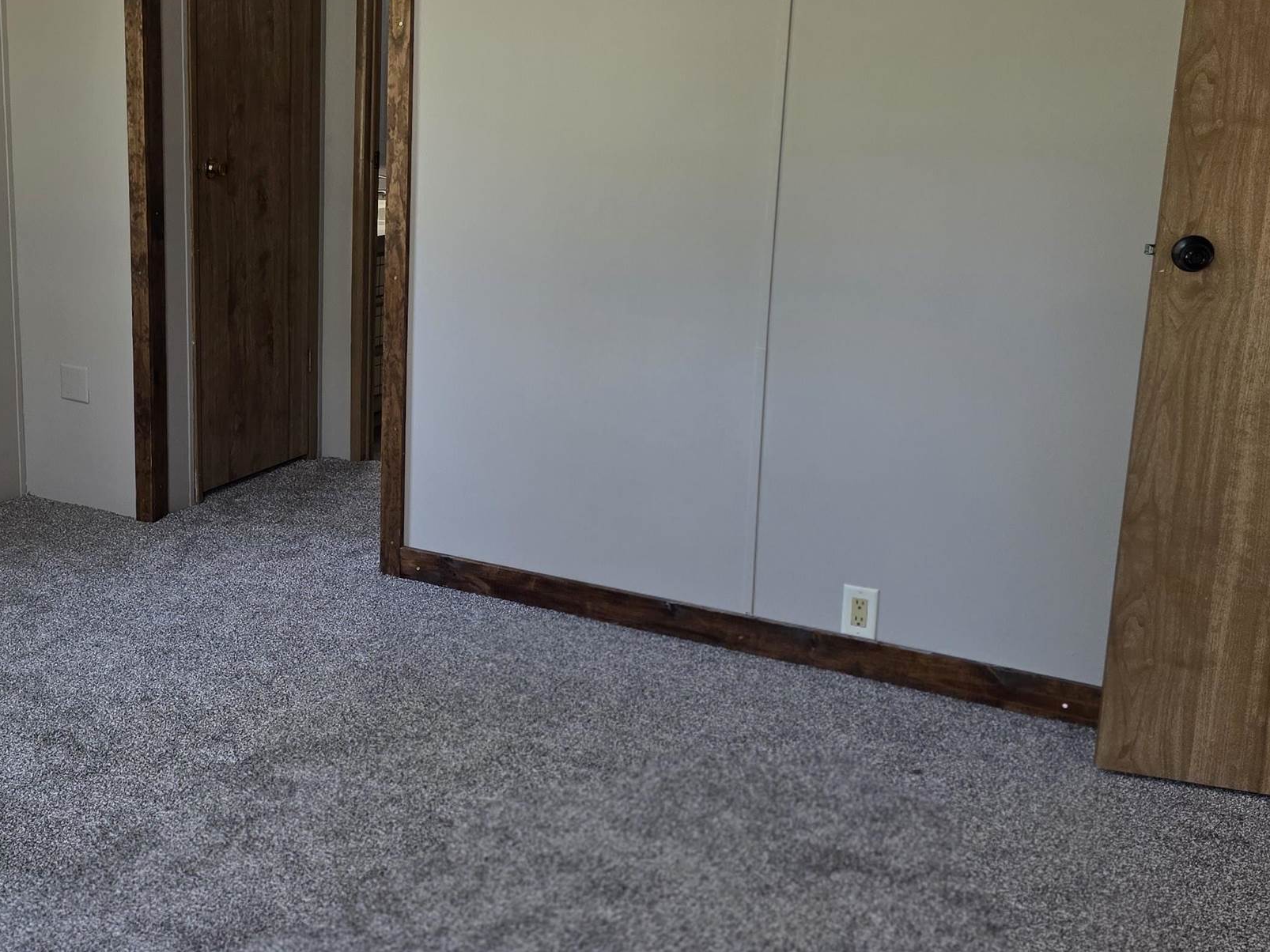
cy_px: 397
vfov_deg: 32.8
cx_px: 263
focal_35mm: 44
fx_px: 1614
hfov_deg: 41.2
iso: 250
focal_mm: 6.3
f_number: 1.7
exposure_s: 1/180
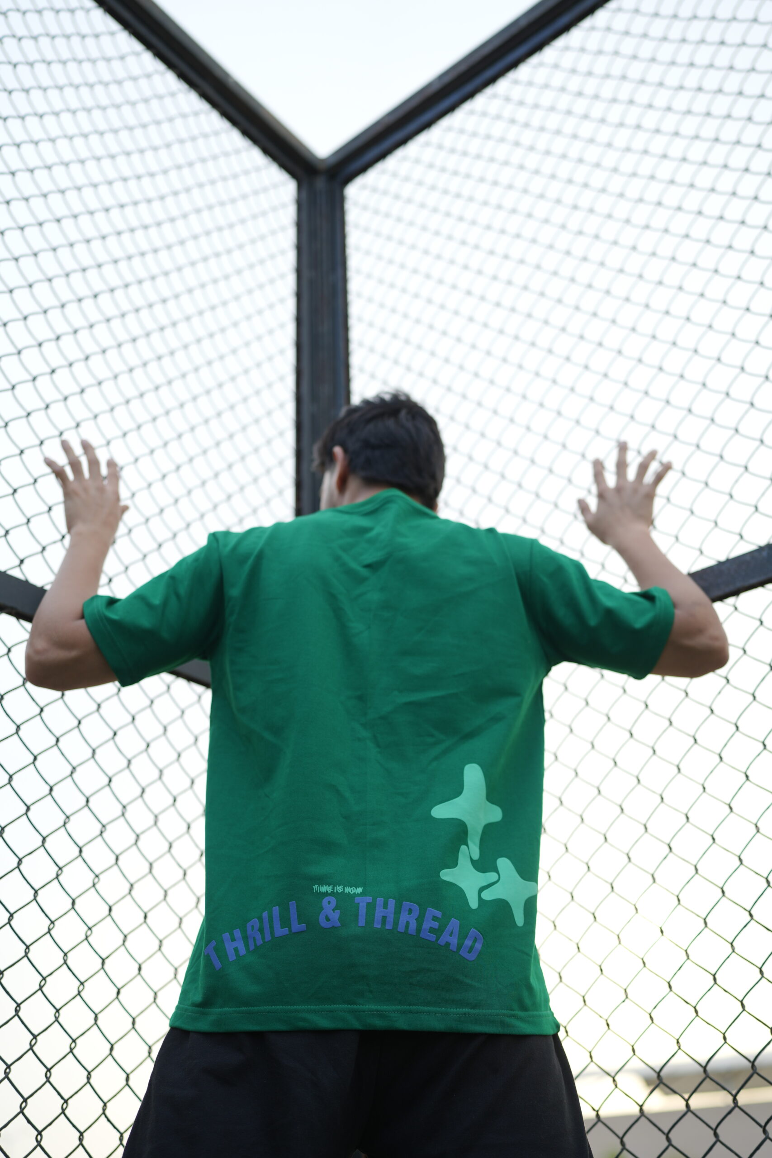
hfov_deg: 37.9
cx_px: 386
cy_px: 579
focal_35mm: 35
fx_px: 1126
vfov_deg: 54.4
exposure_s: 1/400
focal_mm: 35
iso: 100
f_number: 1.8
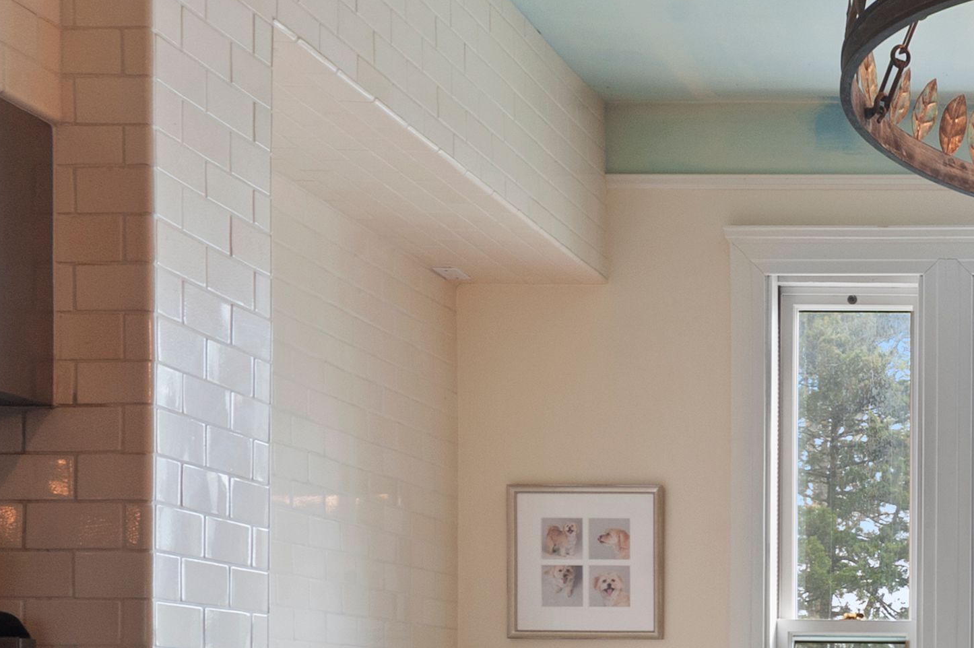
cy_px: 683
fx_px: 1757
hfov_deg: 27.1
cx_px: 1185
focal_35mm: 65
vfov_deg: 20.1
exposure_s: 1/30
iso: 400
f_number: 8
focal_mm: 22
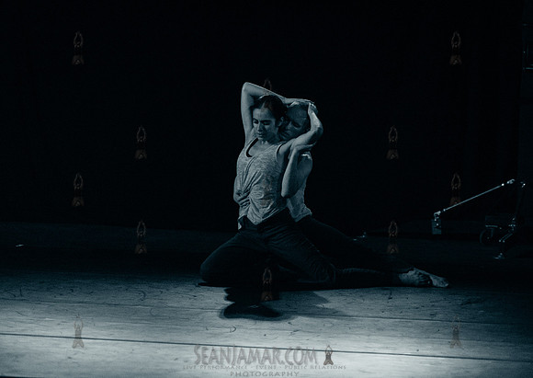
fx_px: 4040
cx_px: 293
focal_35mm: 268
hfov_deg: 7.5
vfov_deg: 5.4
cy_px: 139
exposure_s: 1/800
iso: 4000
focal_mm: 200
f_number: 2.8
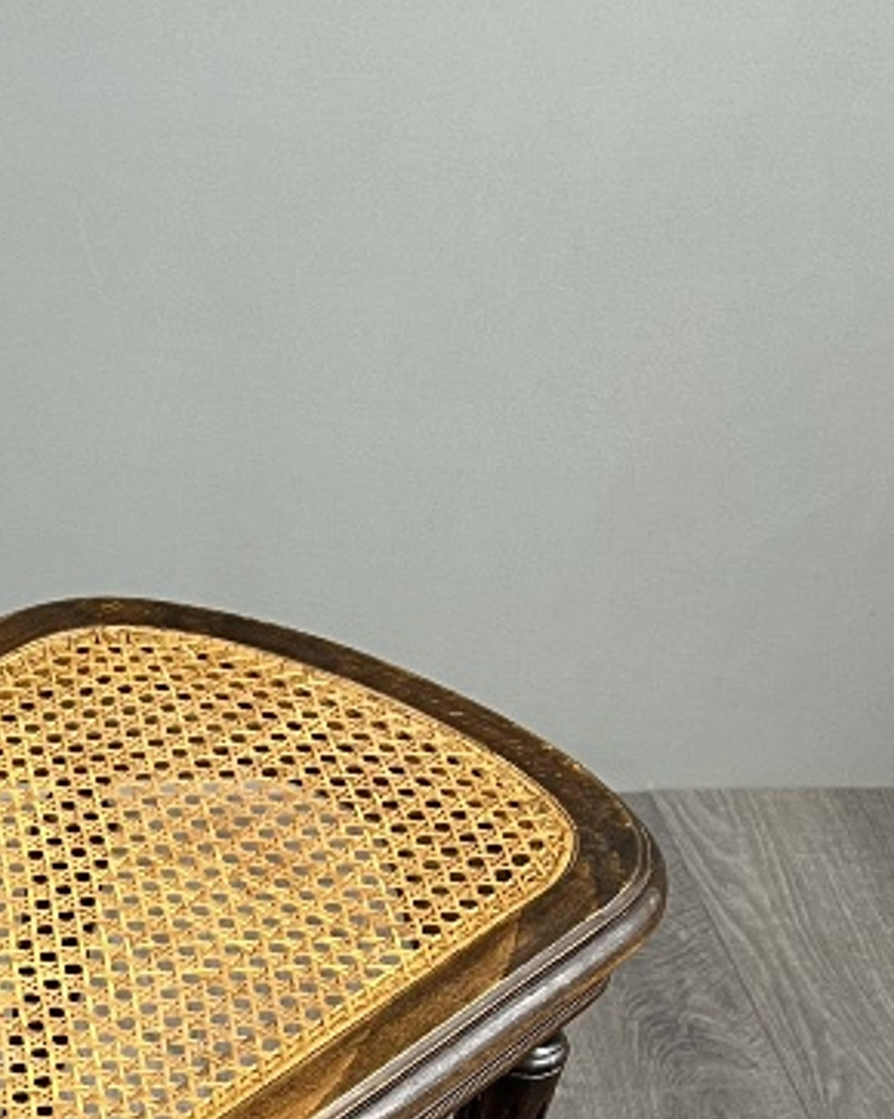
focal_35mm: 84
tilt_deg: -43.2
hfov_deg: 16.6
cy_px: 1332
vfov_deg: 21.2
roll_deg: +1.6
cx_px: -459
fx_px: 2781
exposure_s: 1/50
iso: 100
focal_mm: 5.7
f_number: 1.5
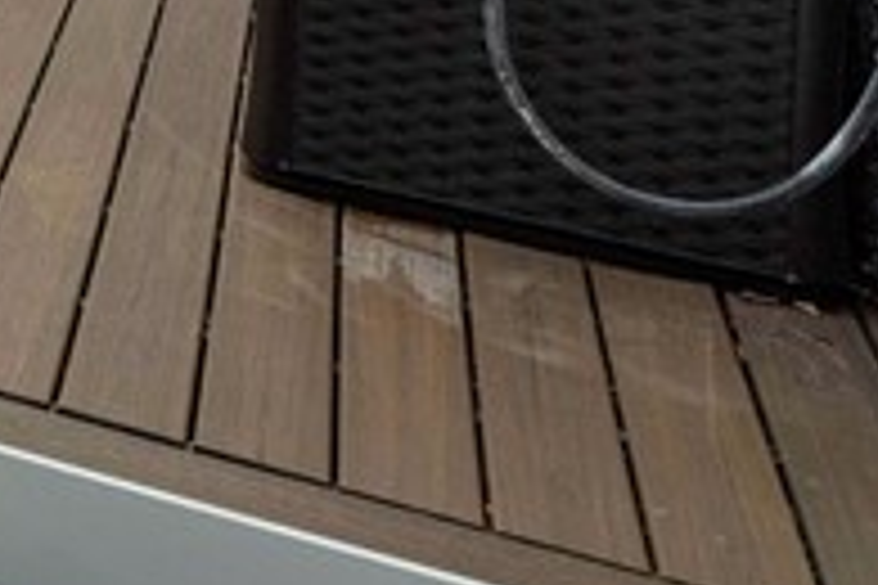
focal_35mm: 89
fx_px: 2170
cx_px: -1405
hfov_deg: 13.5
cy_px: -680
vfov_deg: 12.8
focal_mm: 16
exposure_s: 1/3200
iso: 320
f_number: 8
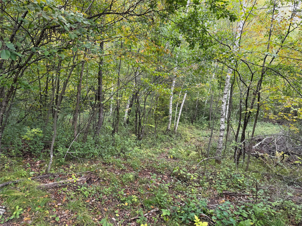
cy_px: 113
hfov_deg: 71.6
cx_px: 151
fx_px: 209
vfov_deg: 56.8
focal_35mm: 24
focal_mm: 6.76
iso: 100
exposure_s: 1/191
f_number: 1.78
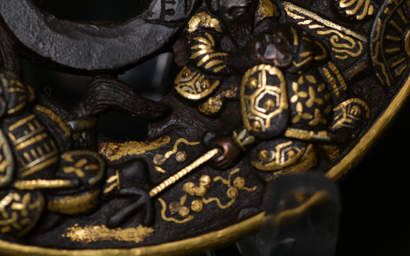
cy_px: 48
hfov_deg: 11.0
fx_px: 2134
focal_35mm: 191
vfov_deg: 6.9
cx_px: 260
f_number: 9
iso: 3200
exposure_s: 1/125
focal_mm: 105
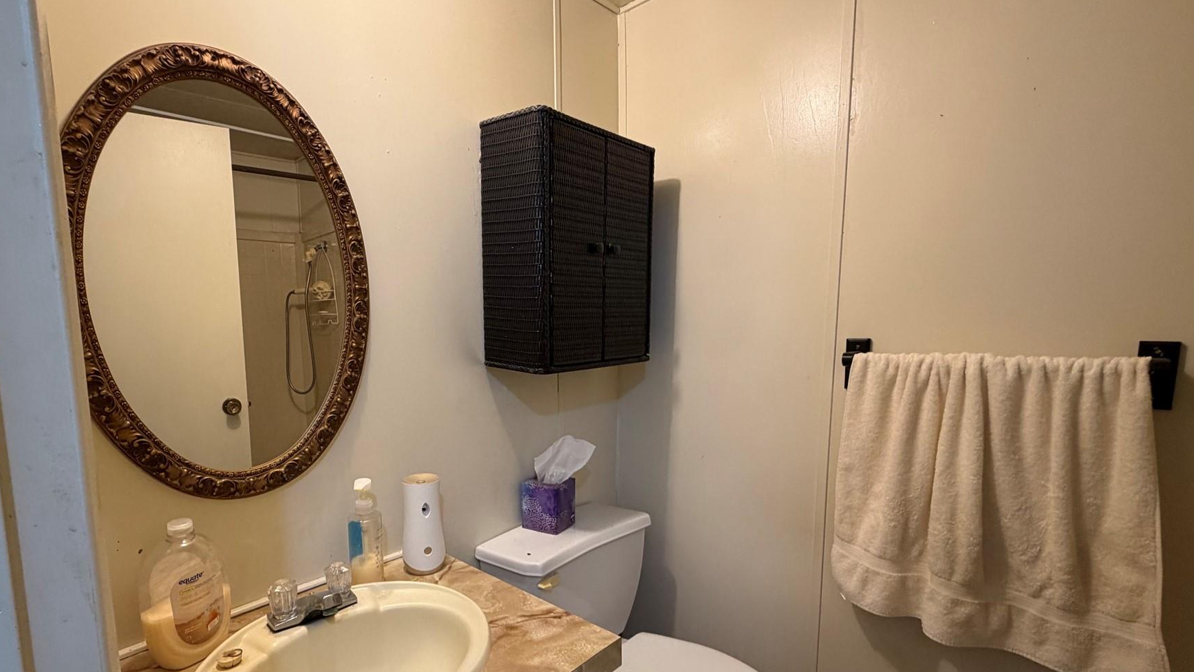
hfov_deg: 92.2
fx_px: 570
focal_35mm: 18
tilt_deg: -1.2
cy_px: 395
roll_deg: +1.2
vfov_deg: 60.6
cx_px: 521
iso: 200
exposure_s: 1/60
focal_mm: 2.22
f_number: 2.2
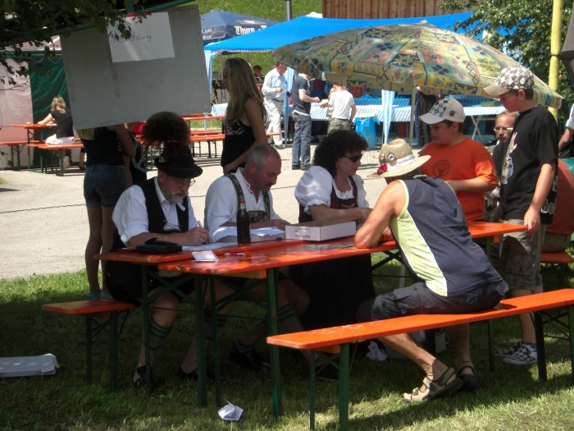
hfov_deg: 20.7
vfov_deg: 15.6
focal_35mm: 95
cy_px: 216
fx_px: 1575
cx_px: 287
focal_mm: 15.8
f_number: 4.1
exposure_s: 1/320
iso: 64
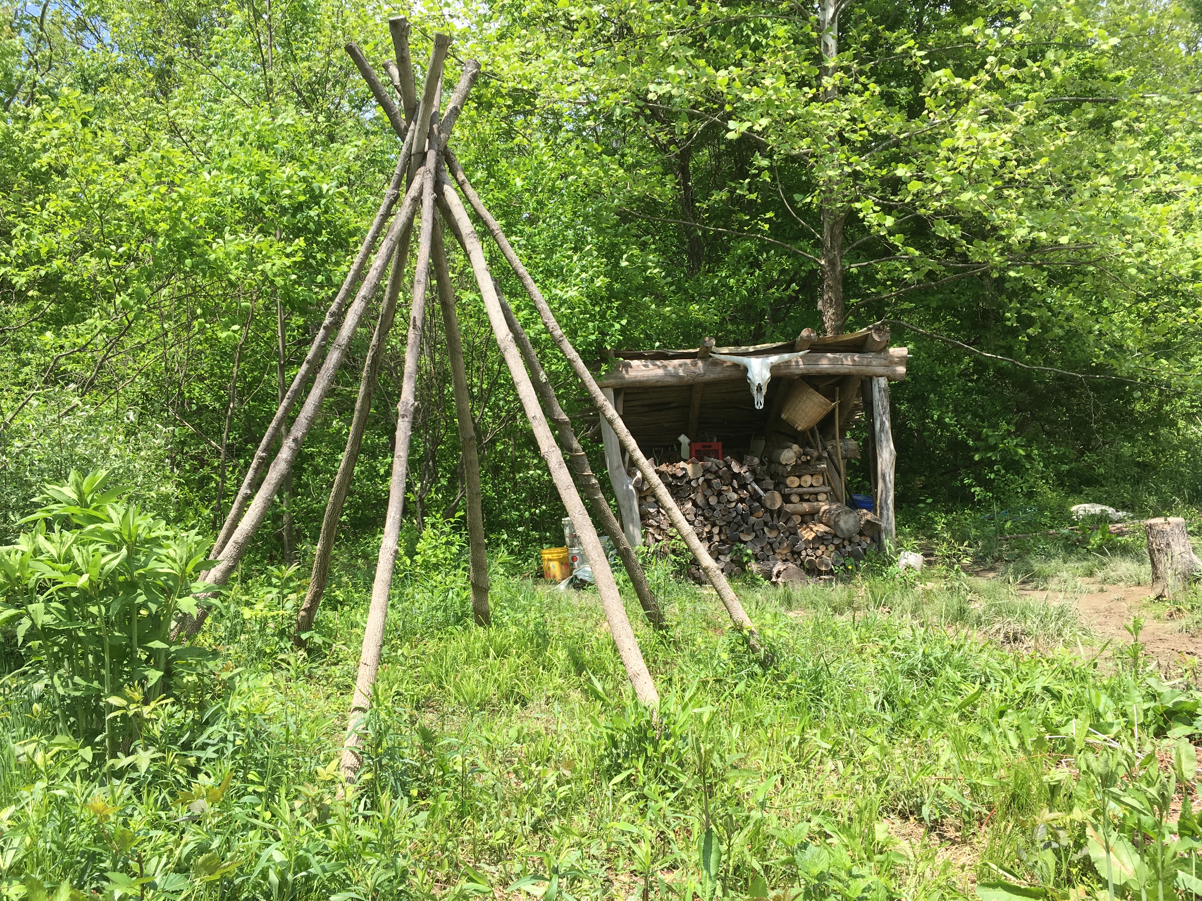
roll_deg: +1.4
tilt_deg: +0.0
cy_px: 450
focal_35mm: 29
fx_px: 1007
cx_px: 601
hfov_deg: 61.7
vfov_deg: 48.2
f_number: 2.2
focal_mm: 4.15
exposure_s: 1/693
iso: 25
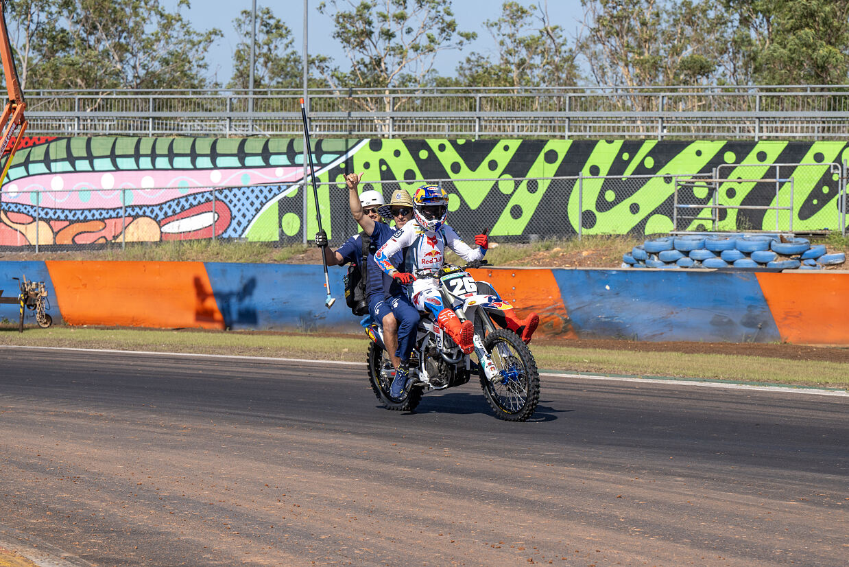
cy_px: 284
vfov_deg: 11.9
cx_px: 424
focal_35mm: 115
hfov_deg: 17.8
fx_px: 2713
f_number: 8
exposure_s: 1/1250
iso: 200
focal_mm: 115
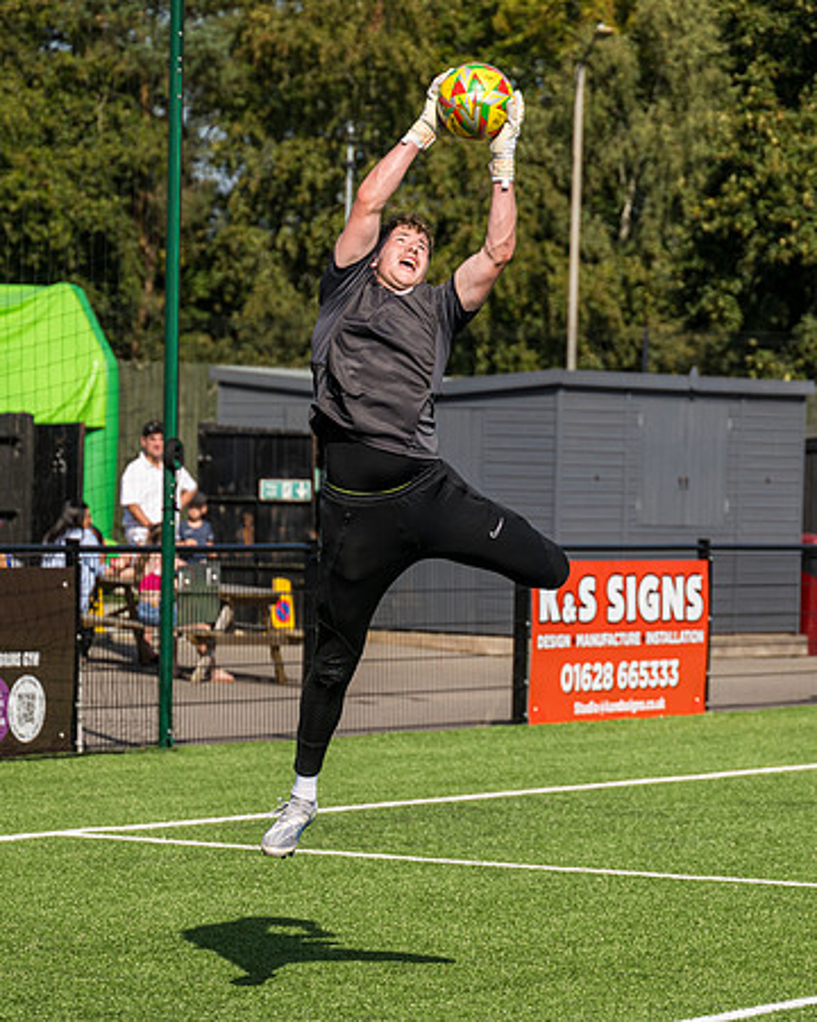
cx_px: 530
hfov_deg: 9.2
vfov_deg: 11.5
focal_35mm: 168
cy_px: 624
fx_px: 5088
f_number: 4
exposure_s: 1/2500
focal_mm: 98
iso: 200
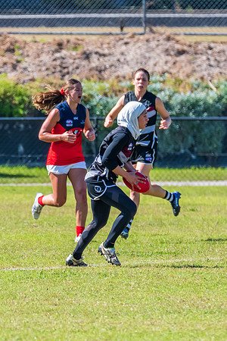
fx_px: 8561
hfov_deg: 1.5
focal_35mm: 905
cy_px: 251
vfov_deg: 2.3
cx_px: 128
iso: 800
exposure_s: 1/2000
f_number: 6.3
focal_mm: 360
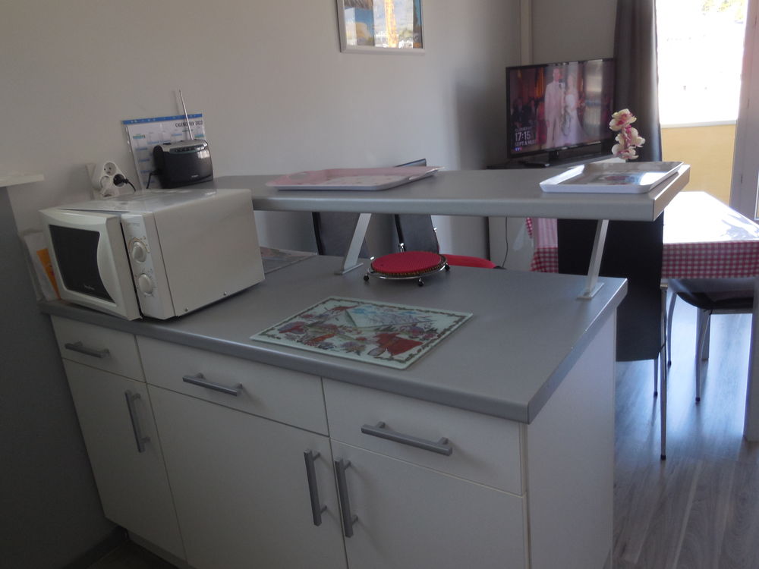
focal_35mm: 25
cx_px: 380
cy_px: 284
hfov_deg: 69.4
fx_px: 548
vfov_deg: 54.9
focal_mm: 4.5
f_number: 3.1
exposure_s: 1/40
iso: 125
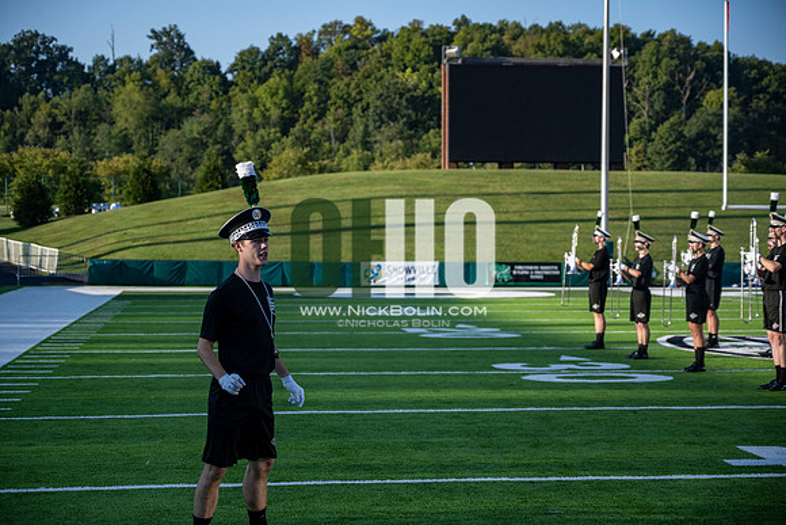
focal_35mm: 70
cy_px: 262
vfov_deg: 19.5
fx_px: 1529
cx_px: 393
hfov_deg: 28.8
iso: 320
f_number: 4
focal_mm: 70
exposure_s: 1/1250
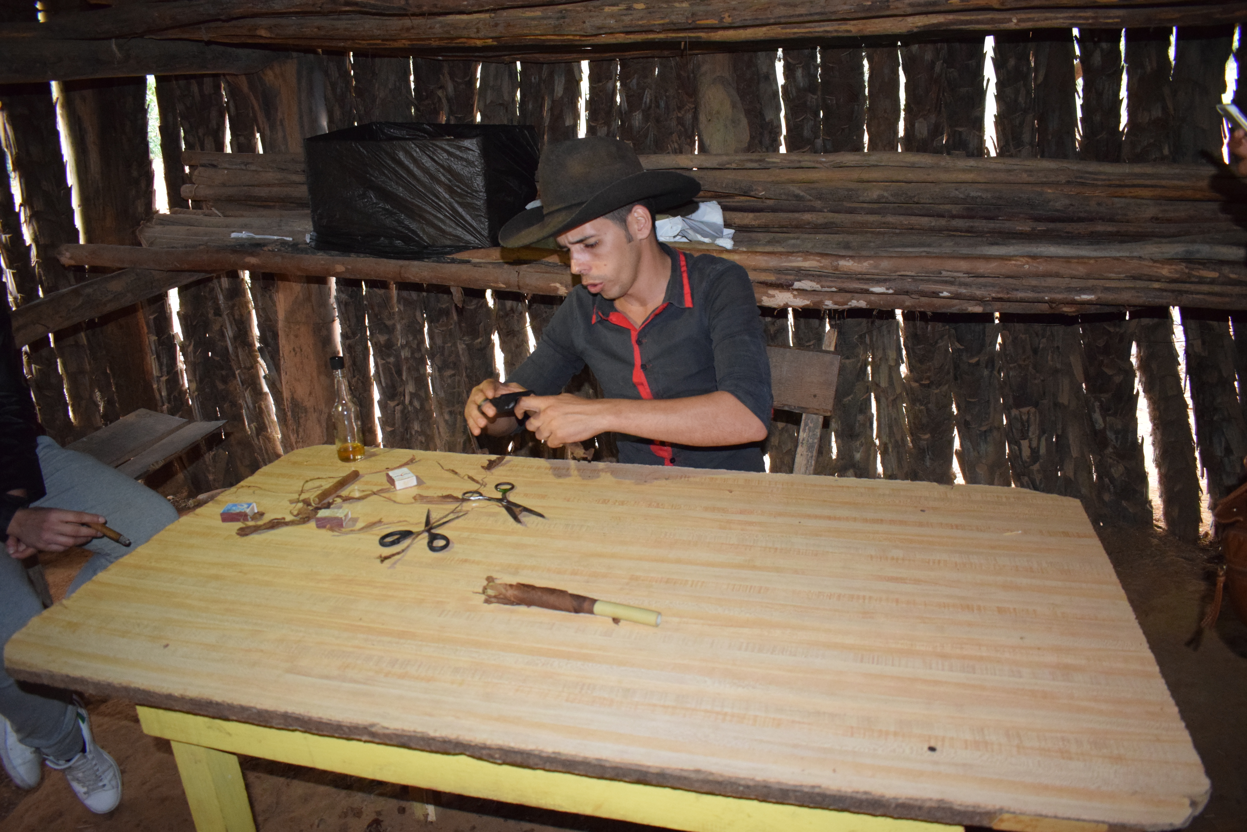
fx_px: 935
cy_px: 416
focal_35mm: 27
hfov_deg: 67.4
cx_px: 624
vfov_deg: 47.9
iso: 3200
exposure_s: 1/25
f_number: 3.5
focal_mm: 18
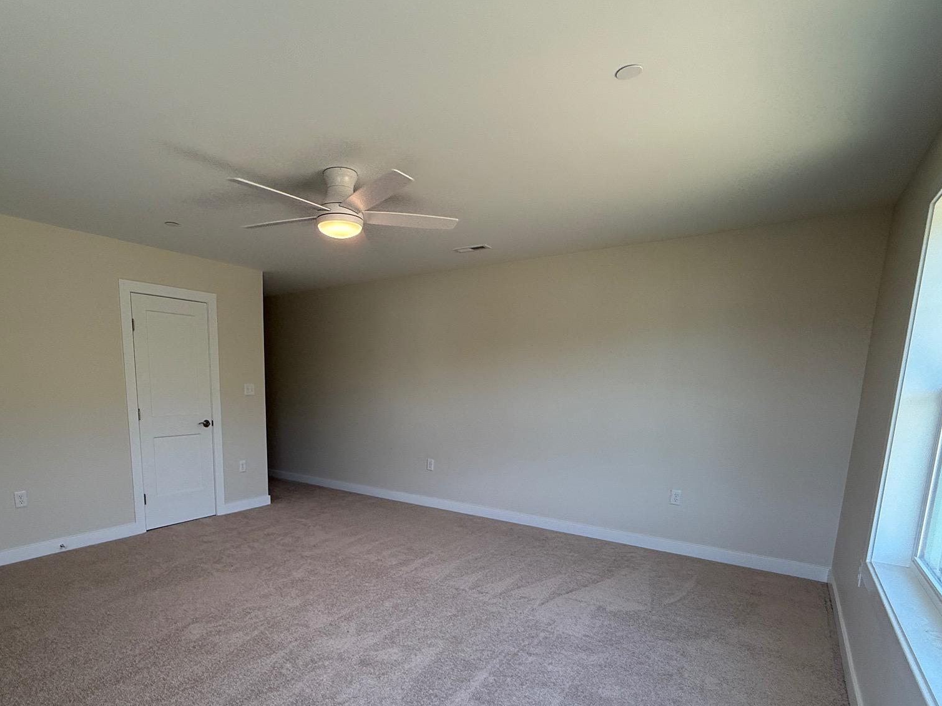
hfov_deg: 83.9
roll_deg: -0.7
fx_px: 517
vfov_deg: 66.9
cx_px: 388
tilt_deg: -9.3
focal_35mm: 19
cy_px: 468
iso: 64
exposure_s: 1/207
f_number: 2.2
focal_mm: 2.22
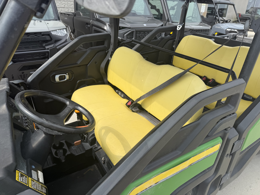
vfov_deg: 56.8
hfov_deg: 71.6
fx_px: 180
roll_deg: +2.7
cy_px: 98
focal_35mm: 24
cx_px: 130
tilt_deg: -24.1
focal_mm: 6.76
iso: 80
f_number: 1.78
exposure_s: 1/3759
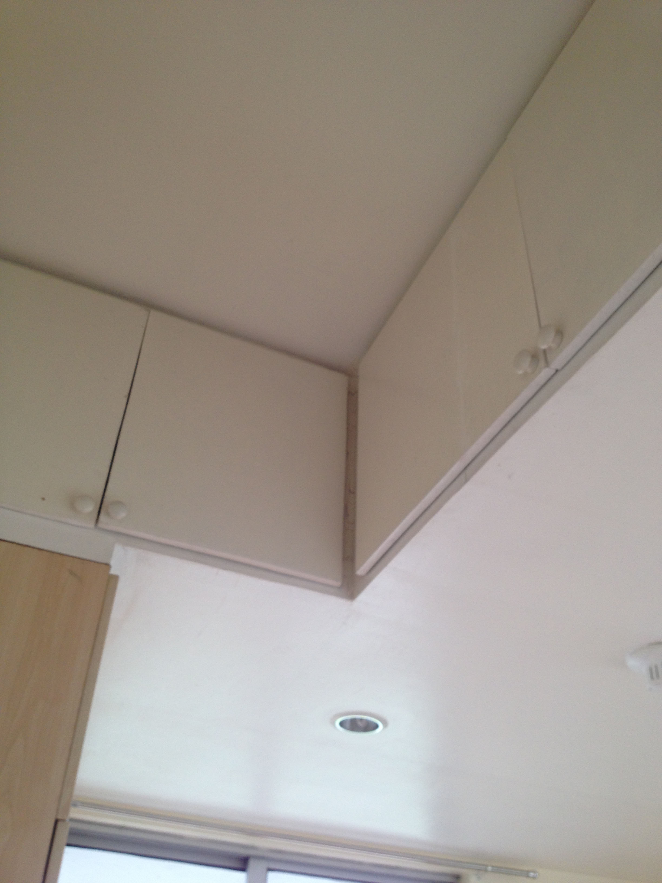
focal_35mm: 35
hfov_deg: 40.7
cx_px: 331
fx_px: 892
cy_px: 442
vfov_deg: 52.6
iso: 50
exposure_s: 1/30
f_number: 2.4
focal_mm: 4.28
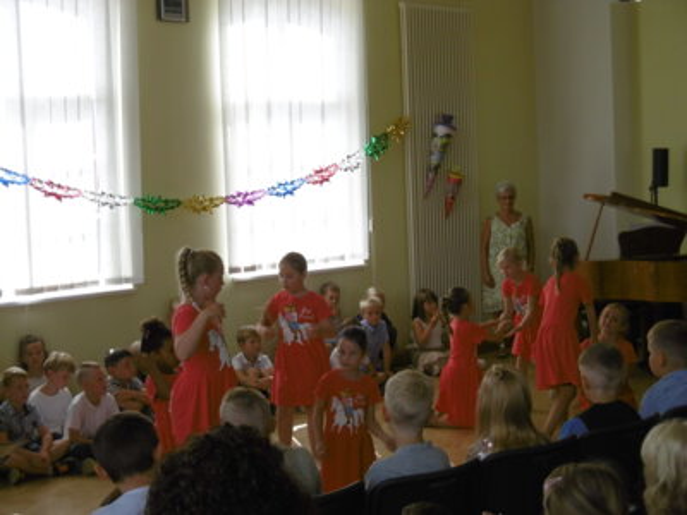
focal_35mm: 59
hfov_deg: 32.7
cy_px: 258
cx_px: 344
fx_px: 1171
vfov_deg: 24.8
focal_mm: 10.5
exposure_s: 1/160
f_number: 4.2
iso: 160
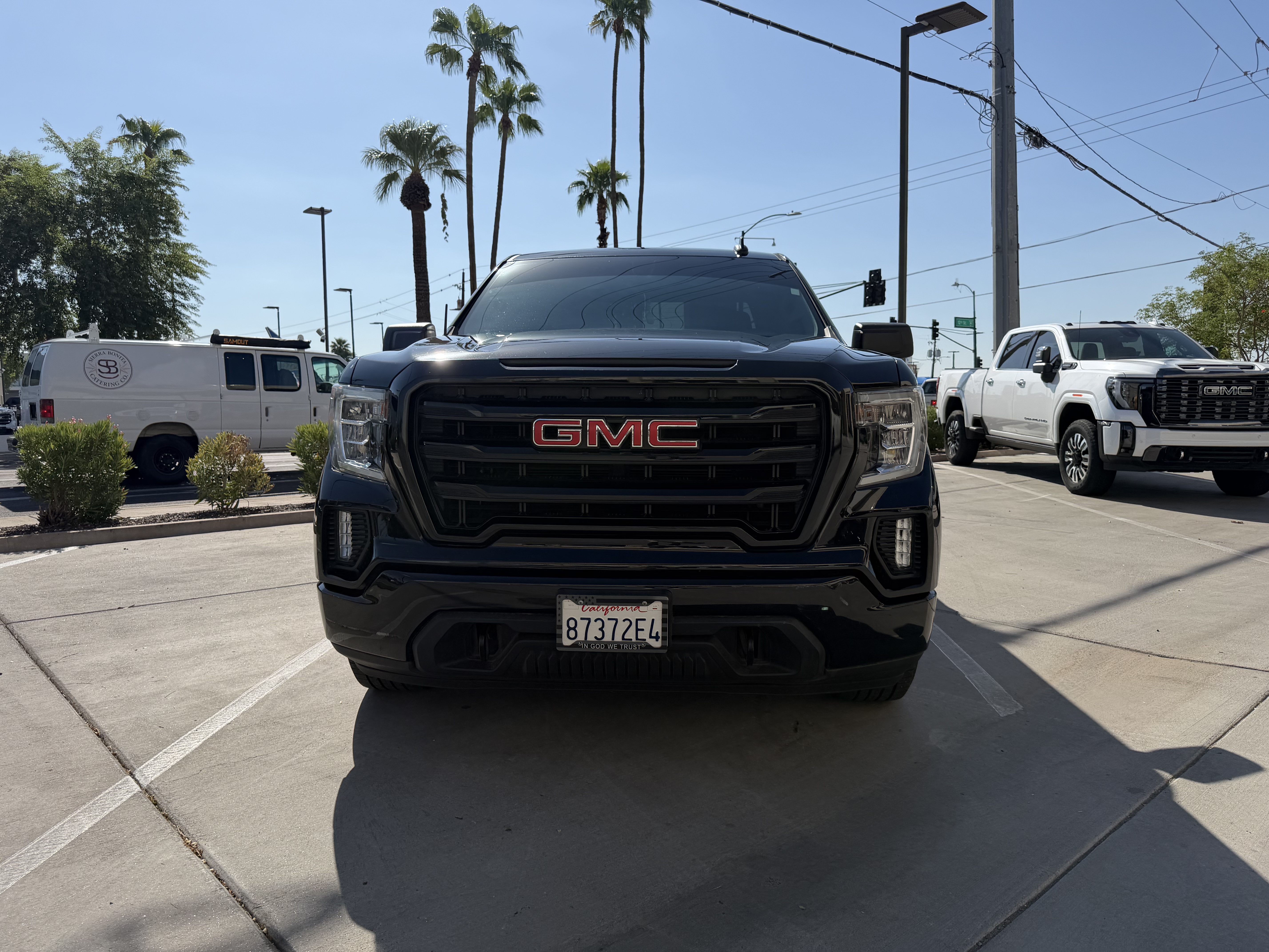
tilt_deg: -3.4
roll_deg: +1.5
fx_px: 880
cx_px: 634
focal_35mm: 24
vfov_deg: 56.8
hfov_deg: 71.6
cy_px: 476
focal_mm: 6.76
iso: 80
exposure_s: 1/6711
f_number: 1.78
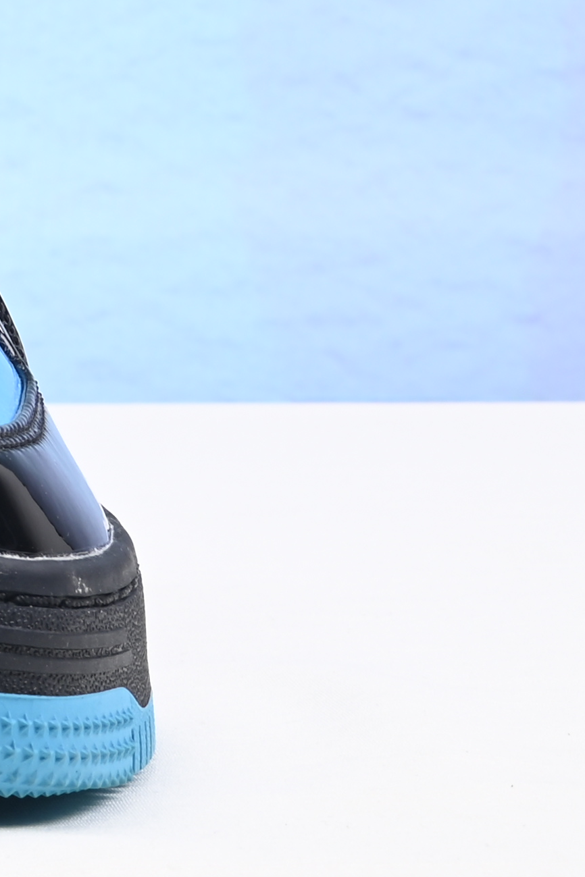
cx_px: -767
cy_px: -216
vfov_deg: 10.6
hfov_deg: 6.9
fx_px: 4631
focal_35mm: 190
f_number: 16
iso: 100
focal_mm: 41
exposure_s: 1/2
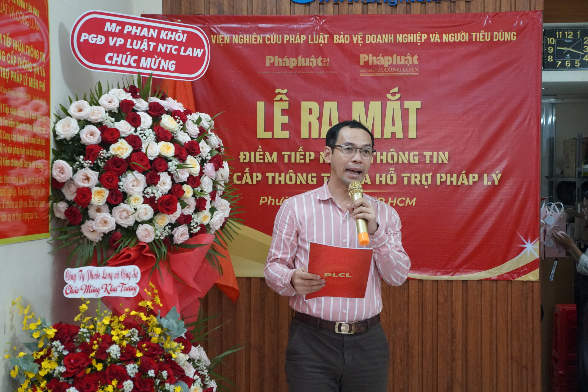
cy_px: 196
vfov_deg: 19.7
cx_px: 294
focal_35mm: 69
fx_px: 1127
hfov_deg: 29.2
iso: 4000
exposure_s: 1/160
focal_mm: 46
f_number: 5
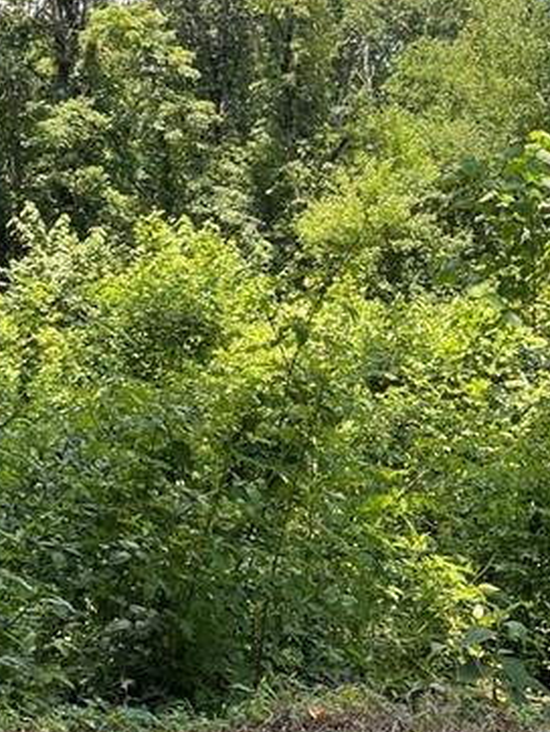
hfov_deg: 27.5
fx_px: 1121
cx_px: 326
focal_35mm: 53
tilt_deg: -3.5
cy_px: 342
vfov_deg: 36.1
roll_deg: -0.2
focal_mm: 5.1
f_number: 1.6
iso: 32
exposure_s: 1/543
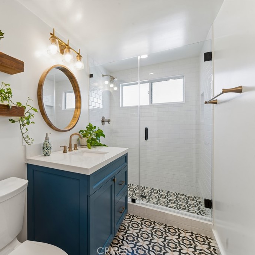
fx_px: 150
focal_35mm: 18
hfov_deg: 77.1
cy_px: 128
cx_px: 77
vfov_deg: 80.7
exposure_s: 1
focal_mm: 14
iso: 100
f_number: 13
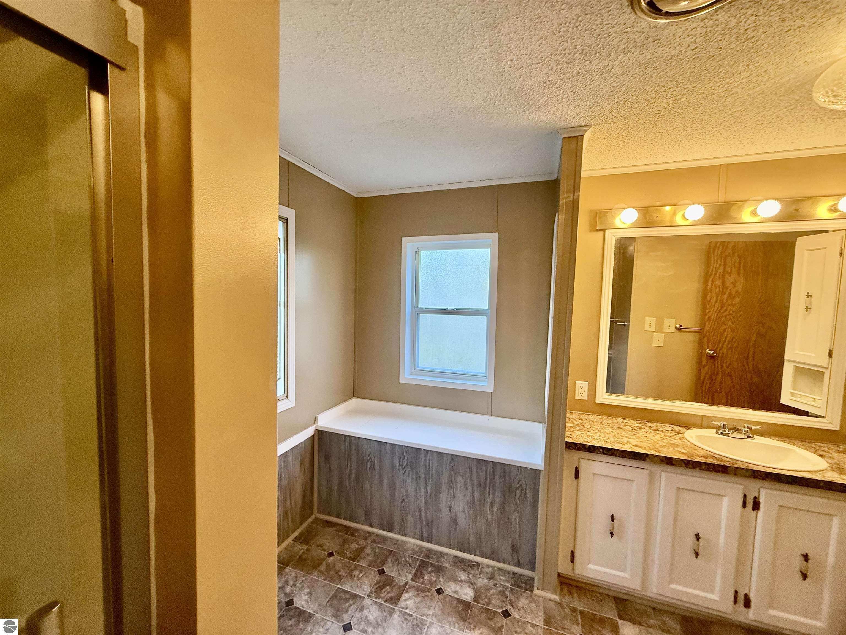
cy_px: 318
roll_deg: -2.5
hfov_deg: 102.1
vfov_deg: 85.7
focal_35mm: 14
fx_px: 342
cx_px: 423
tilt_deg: -4.5
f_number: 2.2
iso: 250
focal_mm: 2.22
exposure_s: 1/60
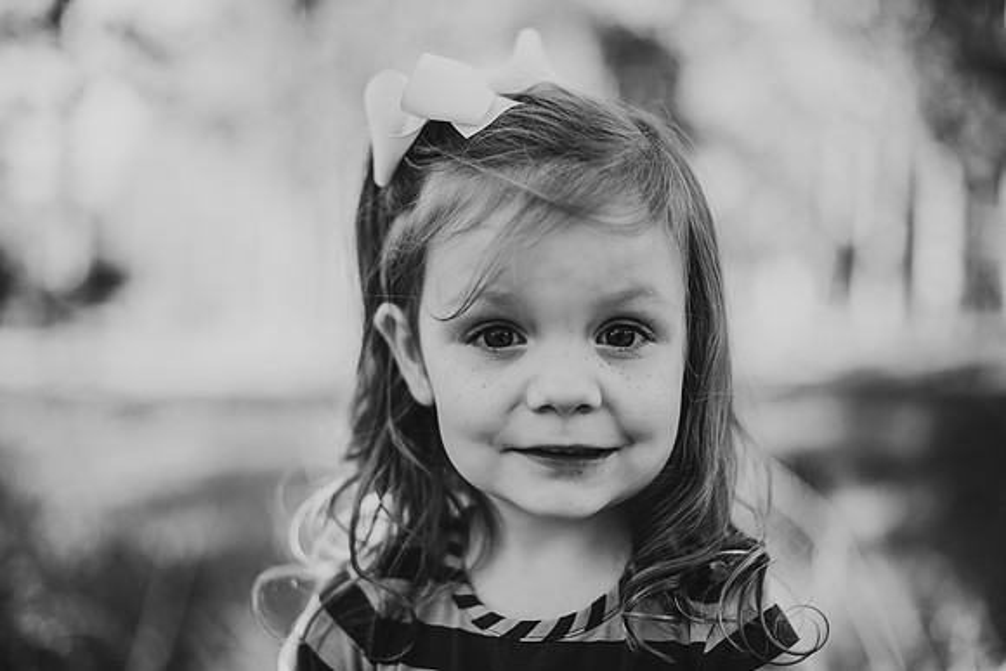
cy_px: 336
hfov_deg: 39.6
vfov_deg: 27.0
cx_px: 503
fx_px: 1397
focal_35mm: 50
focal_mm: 50
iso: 200
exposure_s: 1/1250
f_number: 2
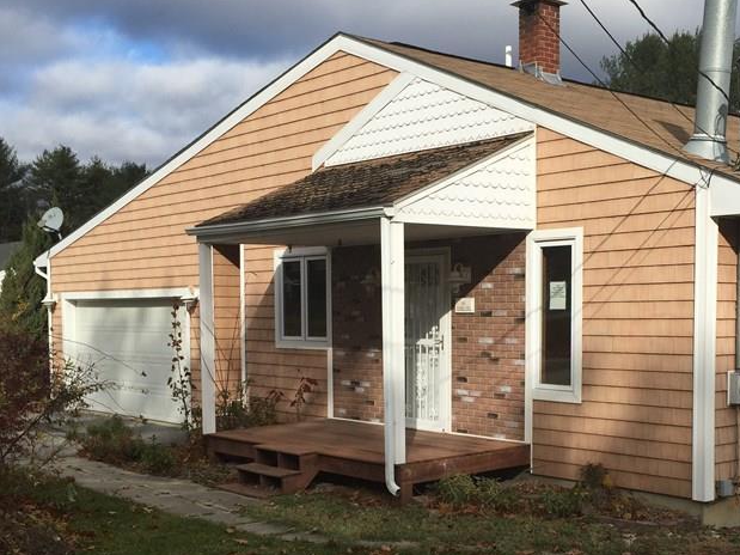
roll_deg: +0.0
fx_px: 1026
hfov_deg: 39.5
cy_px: 398
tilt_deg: -5.0
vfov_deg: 29.9
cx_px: 439
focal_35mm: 48
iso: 32
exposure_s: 1/2326
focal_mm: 4.15
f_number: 2.2
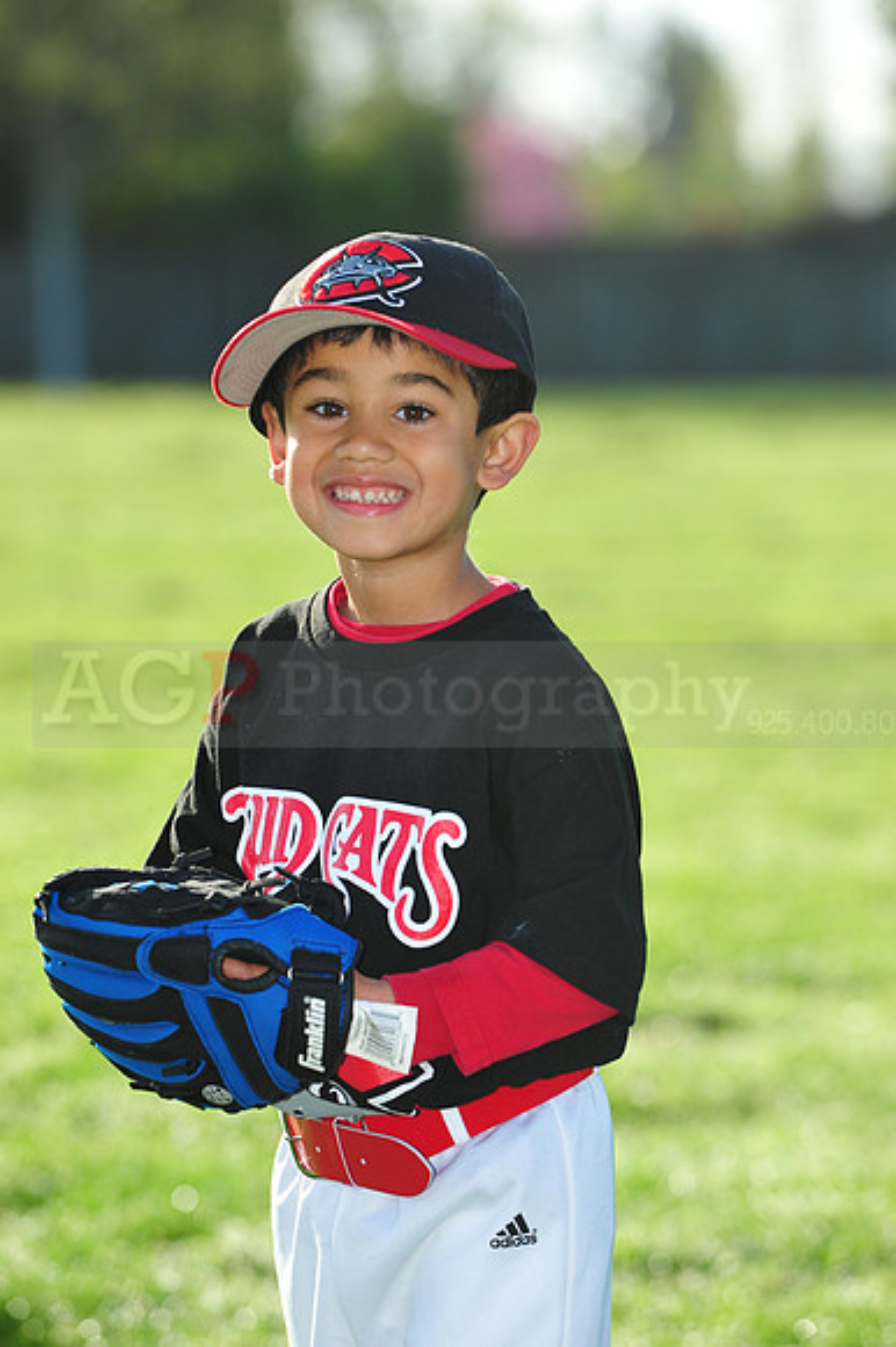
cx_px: 448
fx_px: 7475
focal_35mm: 200
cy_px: 674
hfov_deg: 6.9
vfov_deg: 10.3
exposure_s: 1/500
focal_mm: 200
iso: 400
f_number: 7.1
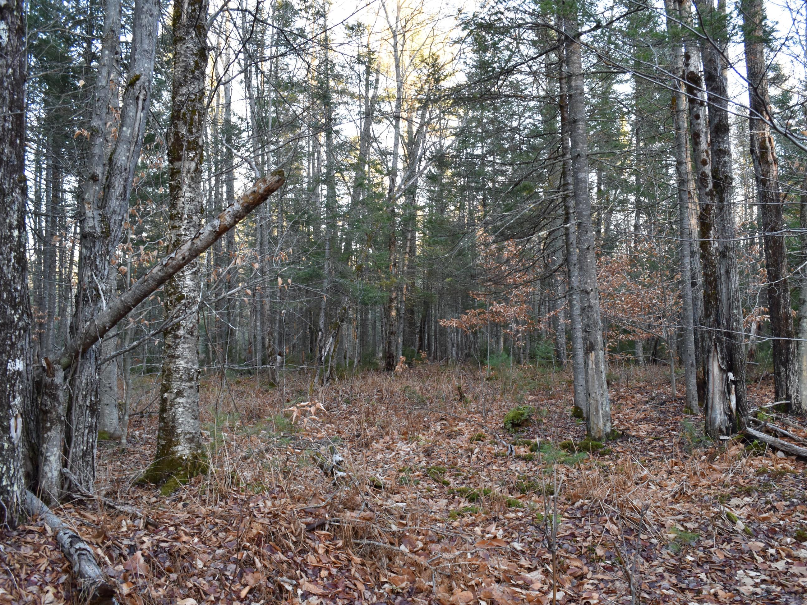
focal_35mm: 30
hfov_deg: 59.8
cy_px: 304
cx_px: 447
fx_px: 699
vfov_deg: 46.8
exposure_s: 1/60
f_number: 5.6
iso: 560
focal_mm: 18
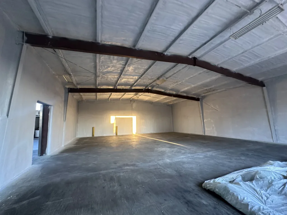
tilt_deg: +6.9
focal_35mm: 14
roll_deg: +1.8
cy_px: 108
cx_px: 144
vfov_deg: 85.7
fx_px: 116
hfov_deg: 102.1
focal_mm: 2.22
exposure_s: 1/60
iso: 320
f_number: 2.2
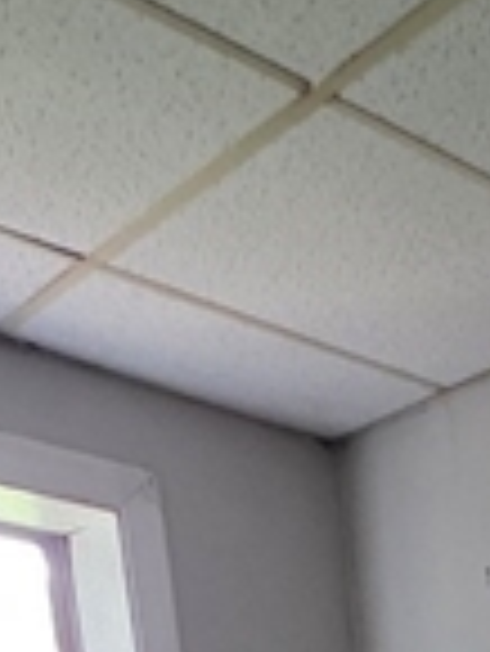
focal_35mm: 69
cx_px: 845
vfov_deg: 16.9
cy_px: 1421
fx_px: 1300
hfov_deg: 17.7
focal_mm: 2.2
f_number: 1.9
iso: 1000
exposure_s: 1/60
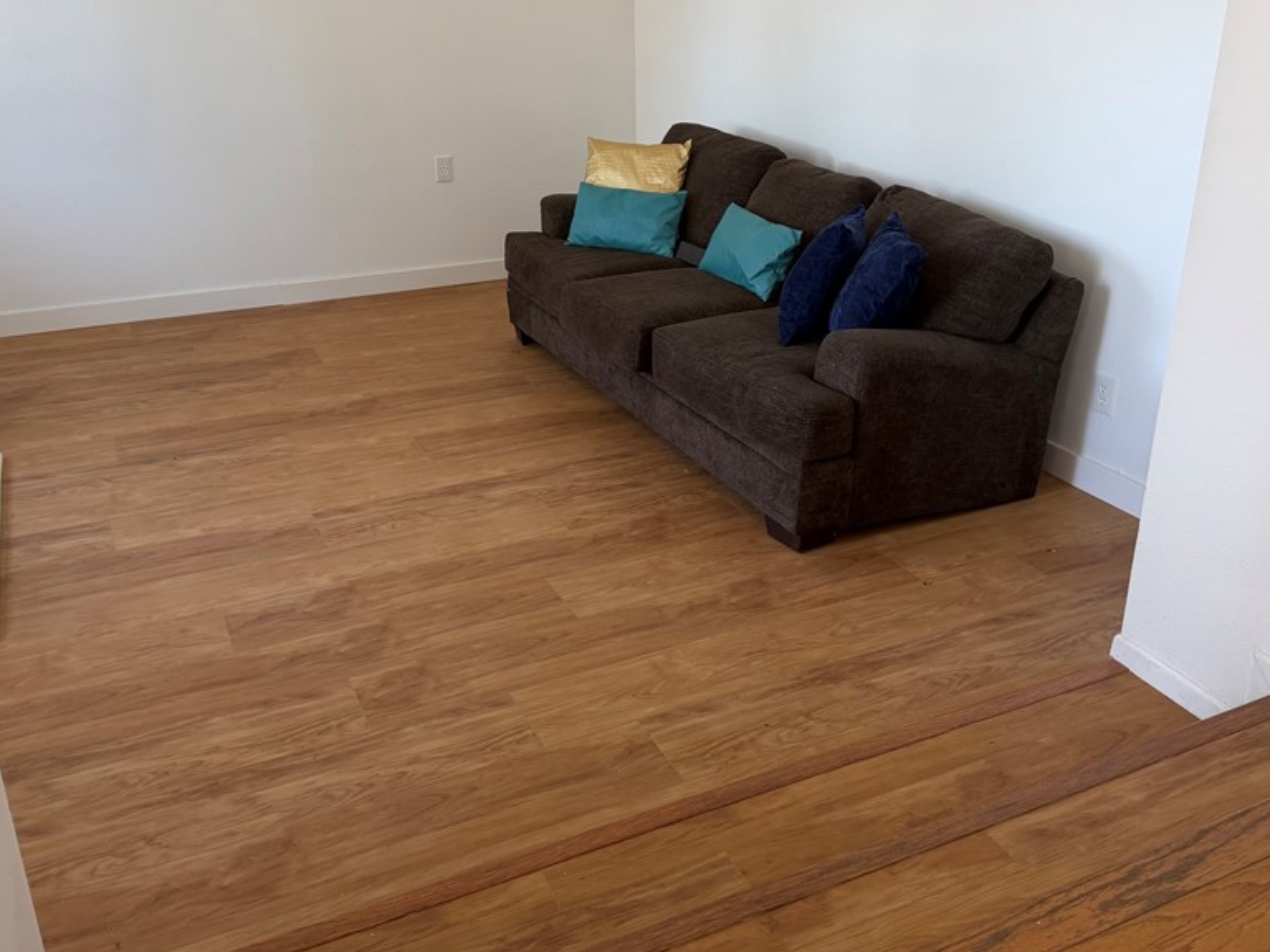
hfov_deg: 56.8
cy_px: 385
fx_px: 1174
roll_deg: +0.3
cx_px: 617
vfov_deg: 44.0
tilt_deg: -19.2
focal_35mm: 32
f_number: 1.78
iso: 160
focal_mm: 6.76
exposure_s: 1/121
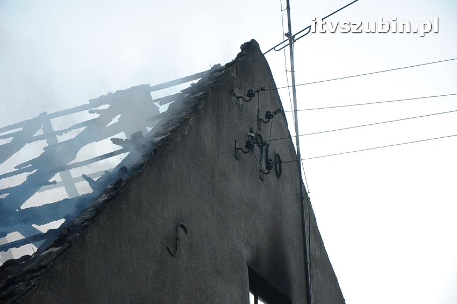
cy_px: 152
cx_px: 228
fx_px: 1332
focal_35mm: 105
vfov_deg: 13.0
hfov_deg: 19.5
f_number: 4.5
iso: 2500
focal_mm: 70
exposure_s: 1/160
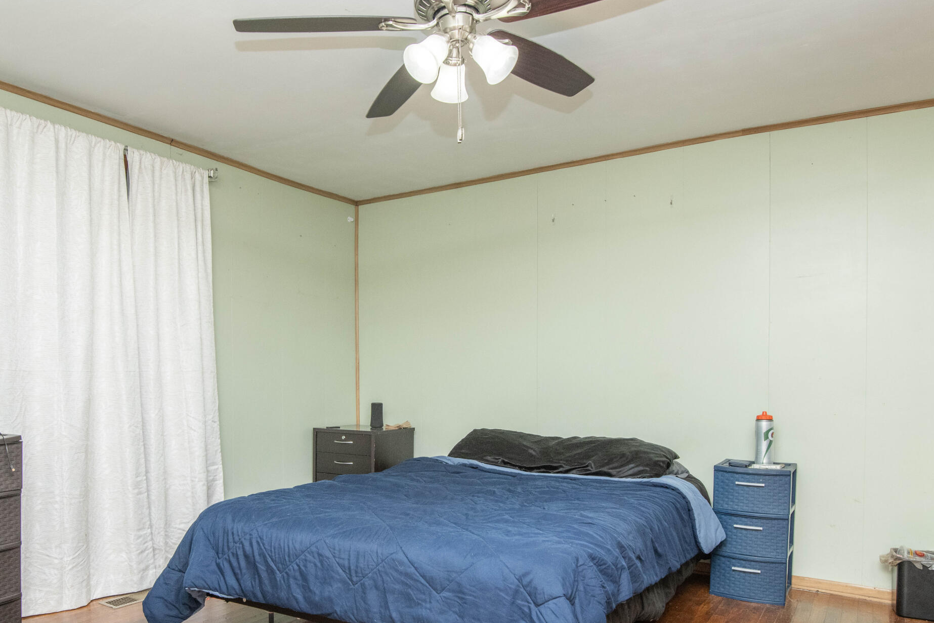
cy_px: 407
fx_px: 675
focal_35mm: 26
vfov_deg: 48.9
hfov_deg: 68.9
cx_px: 387
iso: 500
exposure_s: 1/250
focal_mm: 16
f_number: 9
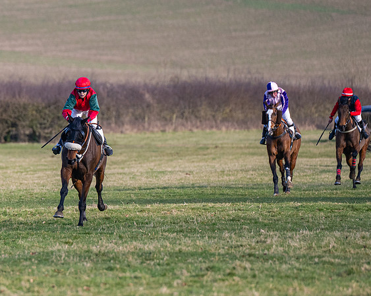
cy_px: 119
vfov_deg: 3.1
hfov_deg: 3.9
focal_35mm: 492
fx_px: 5399
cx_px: 48
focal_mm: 200
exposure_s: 1/2500
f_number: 2.8
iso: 400
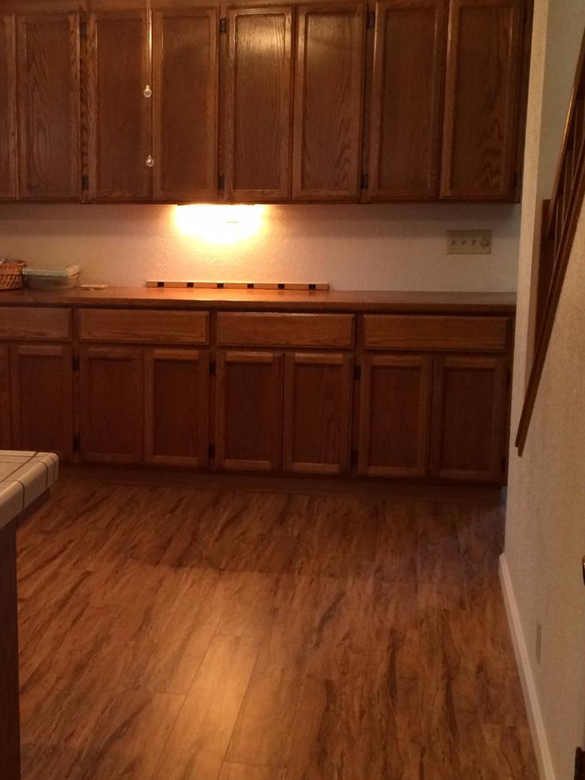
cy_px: 415
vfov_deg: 34.9
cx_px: 121
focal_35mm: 55
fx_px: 1240
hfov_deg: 26.1
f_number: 2.2
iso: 160
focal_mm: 4.15
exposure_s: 1/30
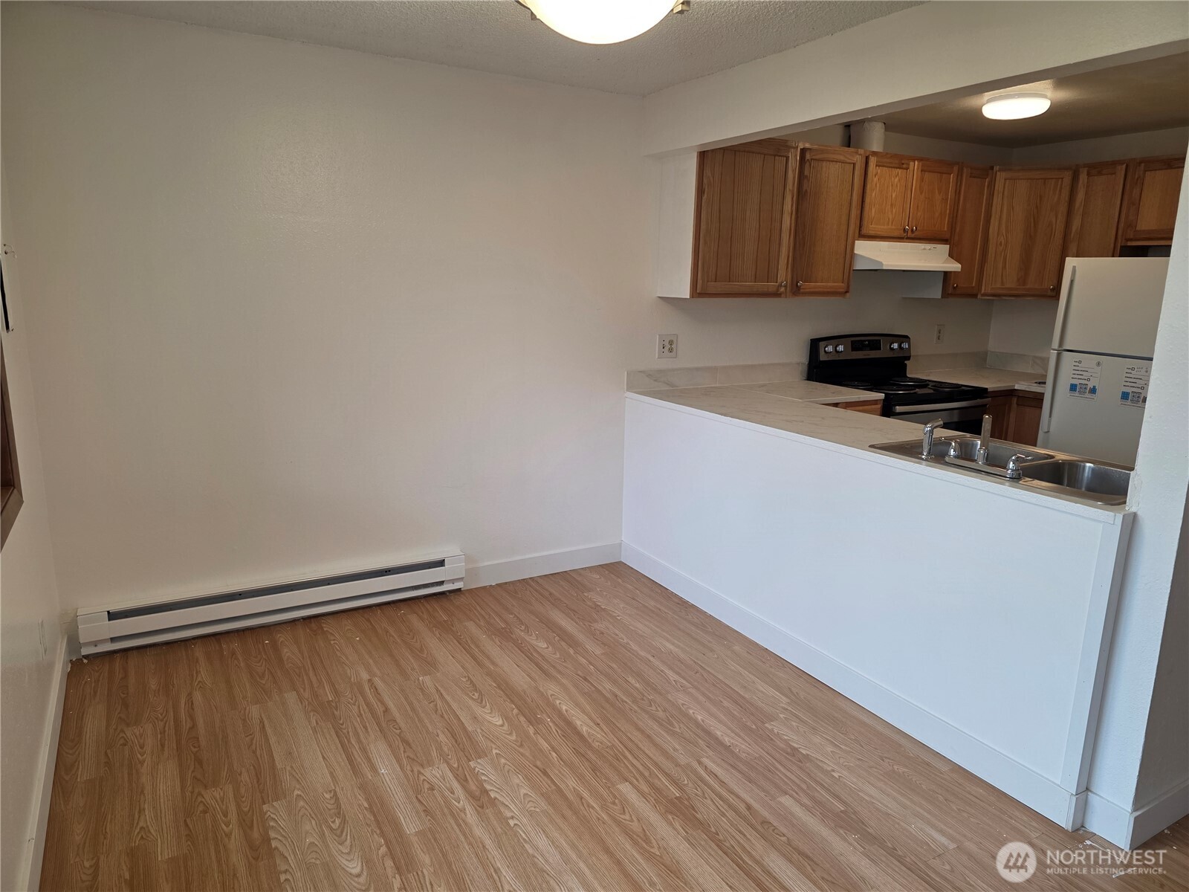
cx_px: 594
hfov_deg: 73.9
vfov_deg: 58.9
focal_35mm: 23
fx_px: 790
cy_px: 446
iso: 125
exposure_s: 1/120
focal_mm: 6.3
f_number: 1.7
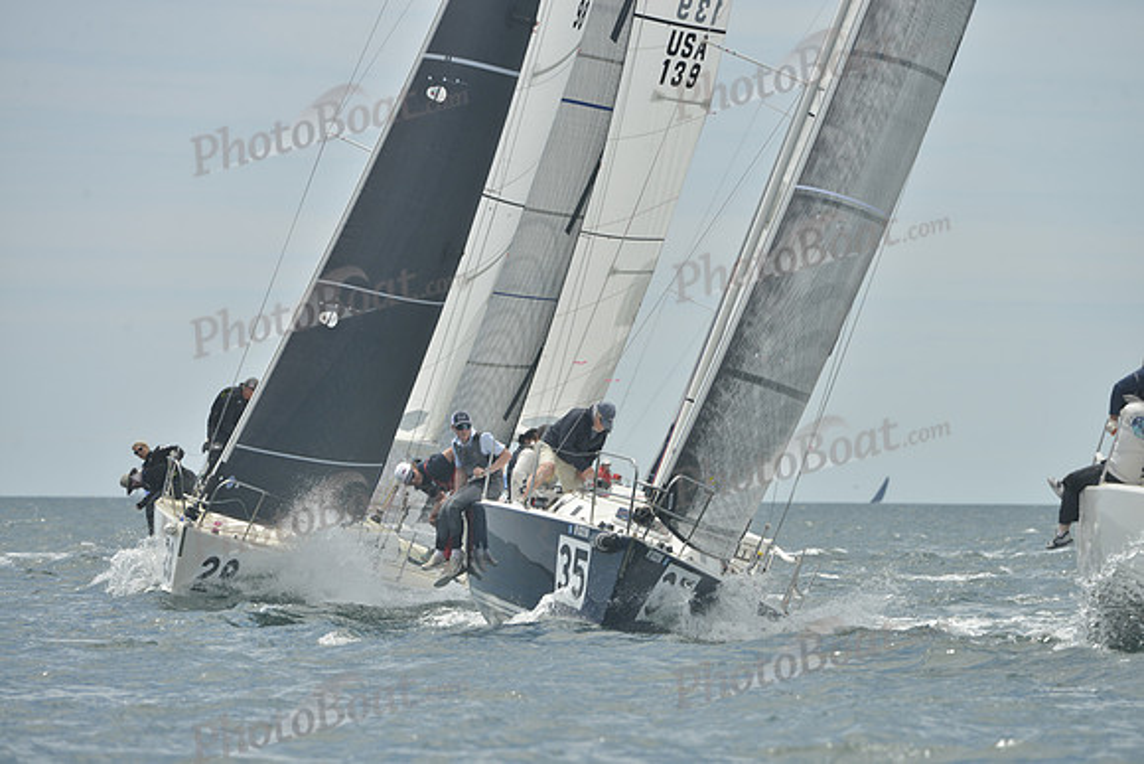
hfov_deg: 6.9
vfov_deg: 4.6
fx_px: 9535
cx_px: 572
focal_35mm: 300
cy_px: 382
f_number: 8
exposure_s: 1/1000
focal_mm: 300
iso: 280
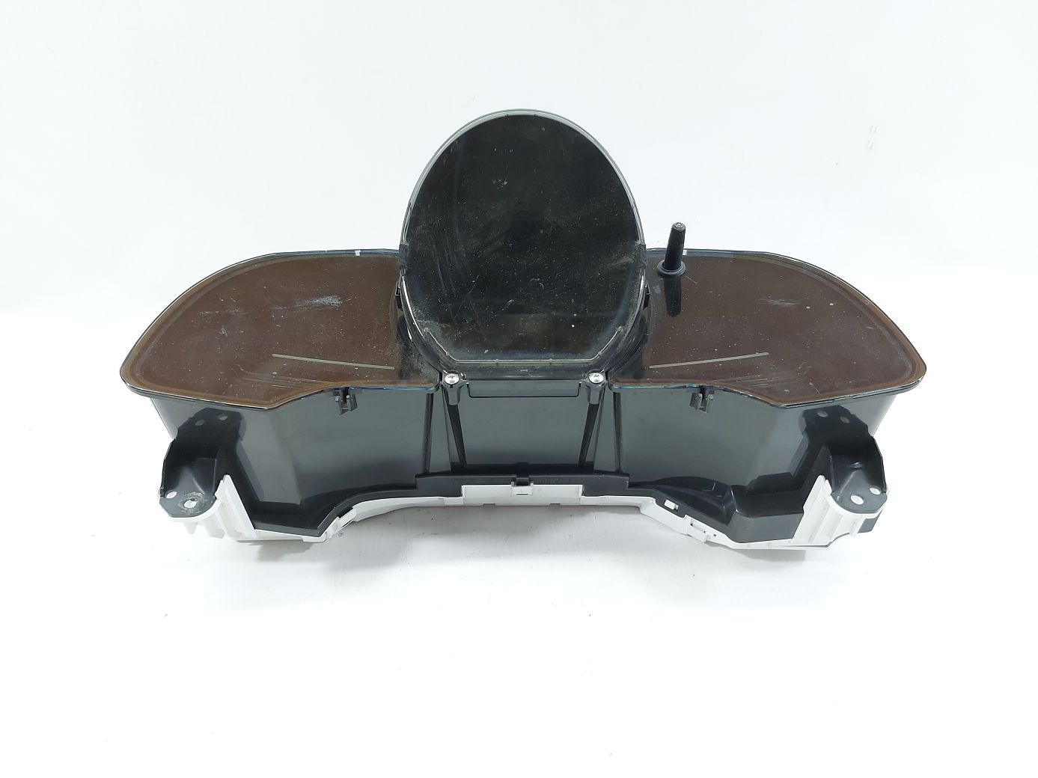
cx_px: 519
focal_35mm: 24
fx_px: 720
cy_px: 389
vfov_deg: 56.8
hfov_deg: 71.6
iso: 100
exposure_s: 1/50
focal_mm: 5.23
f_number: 1.8
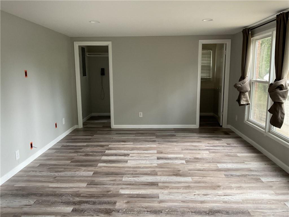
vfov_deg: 48.2
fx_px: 242
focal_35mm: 29
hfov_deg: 61.7
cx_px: 144
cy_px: 108
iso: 100
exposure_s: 1/60
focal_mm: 3
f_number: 1.8
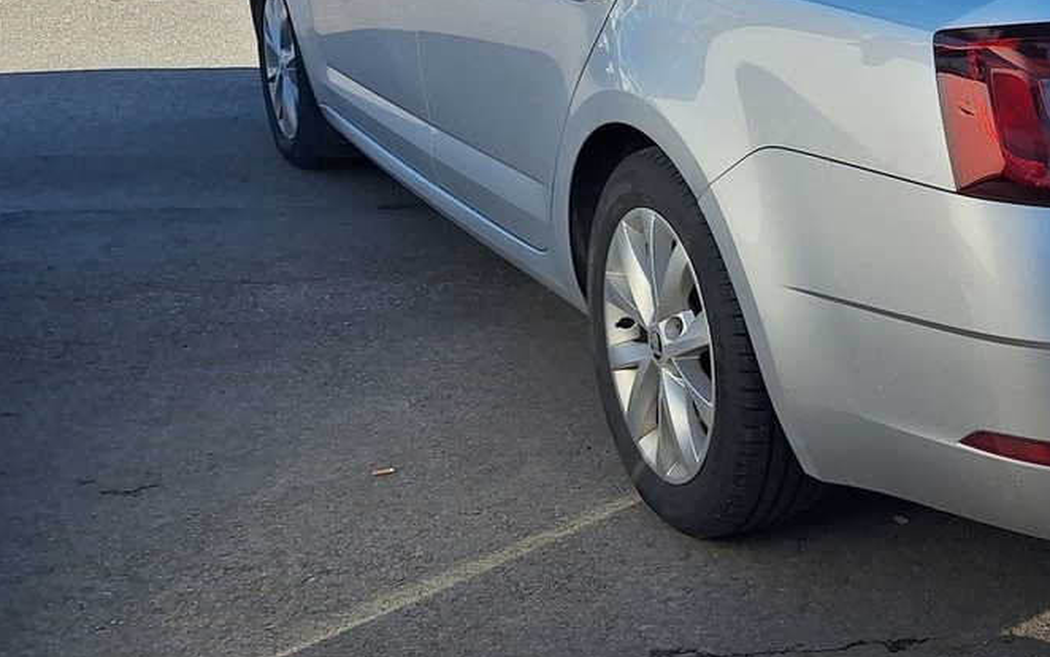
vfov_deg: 24.1
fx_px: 1517
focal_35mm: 53
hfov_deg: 34.8
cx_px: 1037
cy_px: 138
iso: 40
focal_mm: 5.54
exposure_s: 1/2141
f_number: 1.8
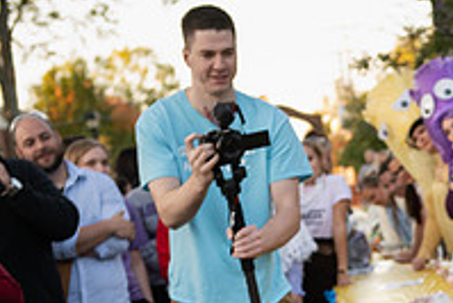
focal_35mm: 140
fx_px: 1763
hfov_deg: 14.3
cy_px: 366
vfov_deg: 9.7
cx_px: 517
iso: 640
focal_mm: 48
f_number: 3.5
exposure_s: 1/320
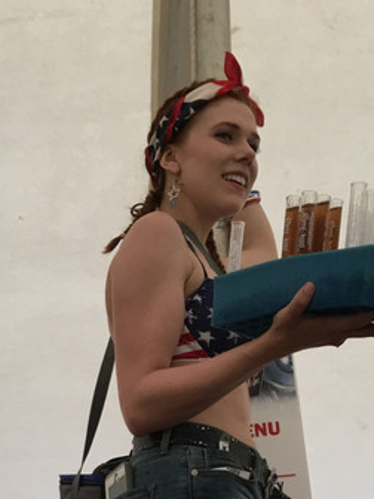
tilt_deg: +5.2
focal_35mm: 69
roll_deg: +0.0
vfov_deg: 25.9
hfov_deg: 21.1
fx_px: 994
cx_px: 98
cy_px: 558
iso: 32
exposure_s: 1/15
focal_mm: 4.15
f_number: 2.2
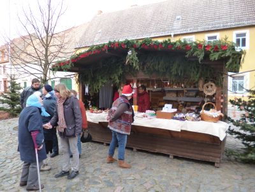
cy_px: 96
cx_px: 128
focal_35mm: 24
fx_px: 177
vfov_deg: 56.8
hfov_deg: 71.6
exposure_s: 1/80
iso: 160
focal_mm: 4.3
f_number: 2.5
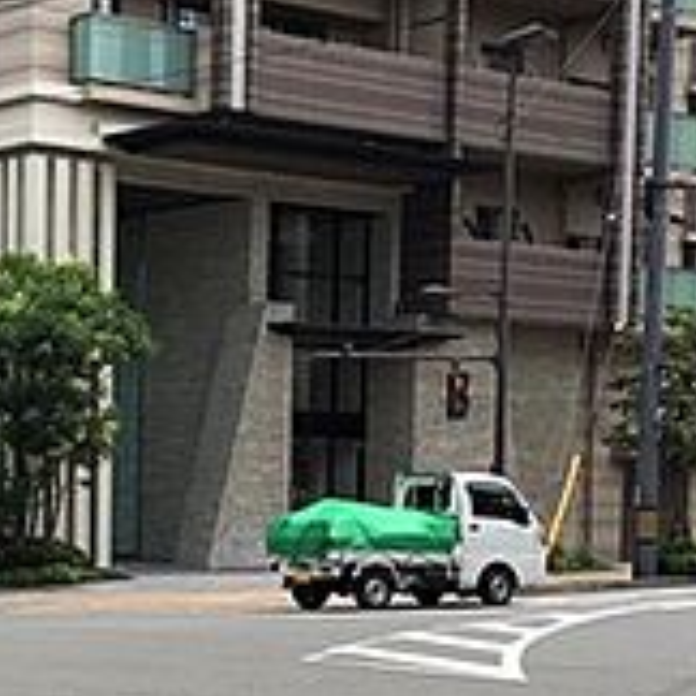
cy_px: 657
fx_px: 2161
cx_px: -73
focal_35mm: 95
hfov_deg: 17.7
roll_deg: -0.5
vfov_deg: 17.9
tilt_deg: -2.9
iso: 25
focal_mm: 4.15
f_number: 2.2
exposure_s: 1/1202
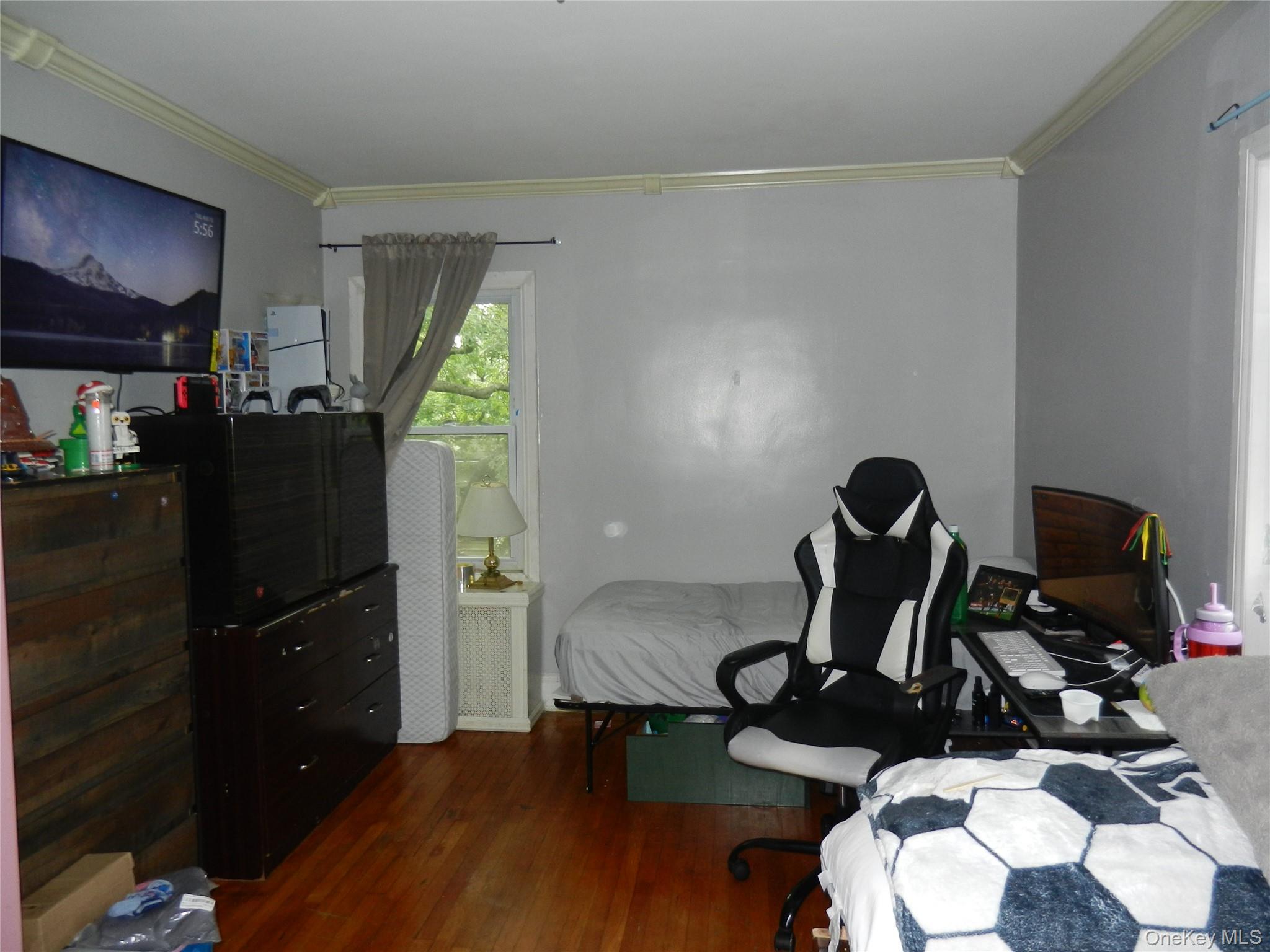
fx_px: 917
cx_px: 635
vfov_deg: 54.9
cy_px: 476
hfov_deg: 69.4
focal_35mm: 25
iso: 200
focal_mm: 4.5
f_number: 3.5
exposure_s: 1/30
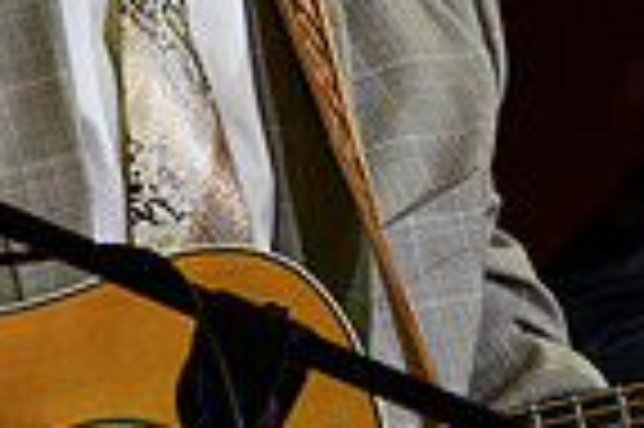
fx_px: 22478
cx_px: 905
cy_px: 29
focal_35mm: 1258
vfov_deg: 1.1
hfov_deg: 1.6
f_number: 5.6
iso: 2500
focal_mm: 310
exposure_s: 1/500
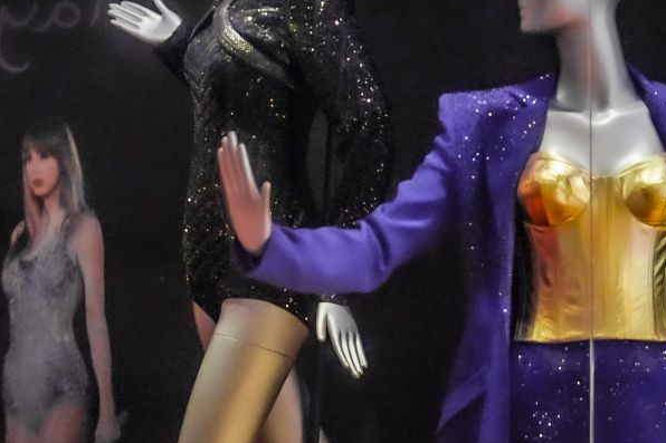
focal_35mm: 154
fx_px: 2848
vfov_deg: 8.9
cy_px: 220
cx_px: 120
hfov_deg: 13.3
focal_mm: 74
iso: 6400
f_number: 5
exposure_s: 1/100
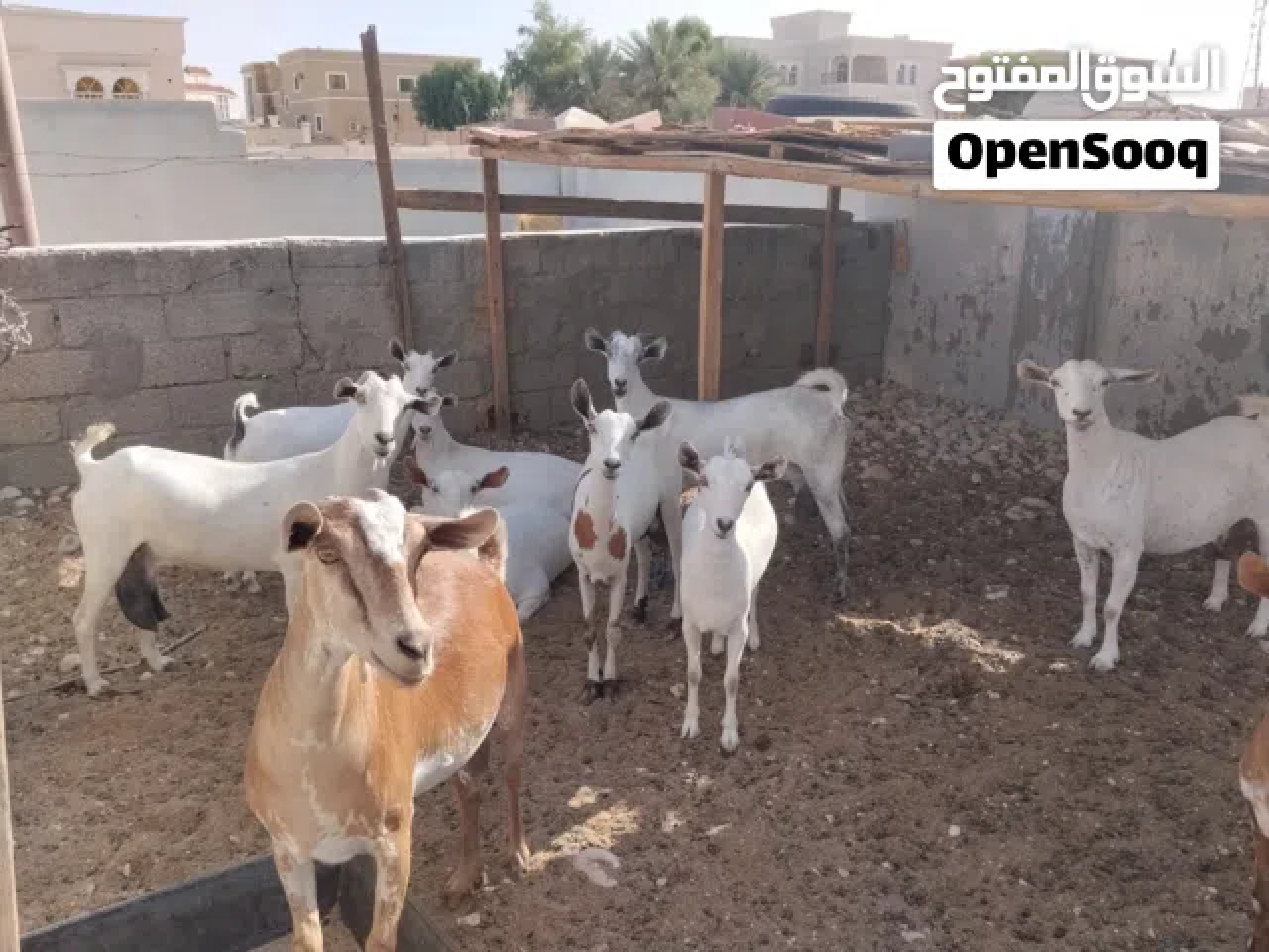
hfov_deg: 61.7
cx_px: 634
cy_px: 476
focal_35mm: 29
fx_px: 1063
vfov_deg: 48.2
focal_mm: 4.22
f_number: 1.8
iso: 50
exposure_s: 1/1089
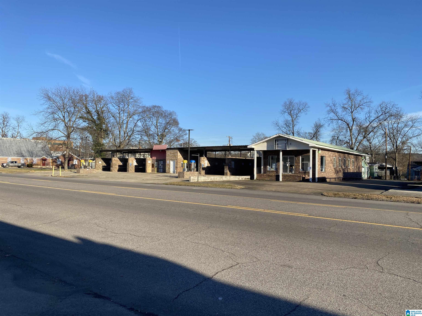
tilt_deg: -0.2
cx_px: 211
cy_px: 158
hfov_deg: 67.3
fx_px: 317
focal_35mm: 26
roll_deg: -1.4
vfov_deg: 53.1
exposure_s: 1/2358
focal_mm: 4.25
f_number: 1.8
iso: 32
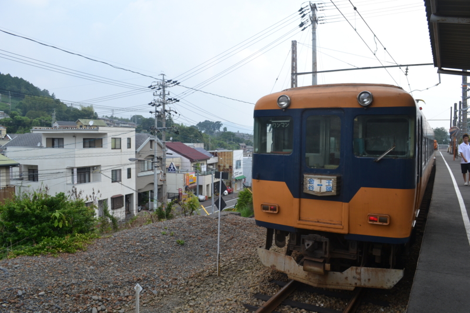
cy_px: 156
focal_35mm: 27
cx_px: 235
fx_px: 352
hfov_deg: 67.4
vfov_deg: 47.9
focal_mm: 18
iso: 100
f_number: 8
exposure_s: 1/125
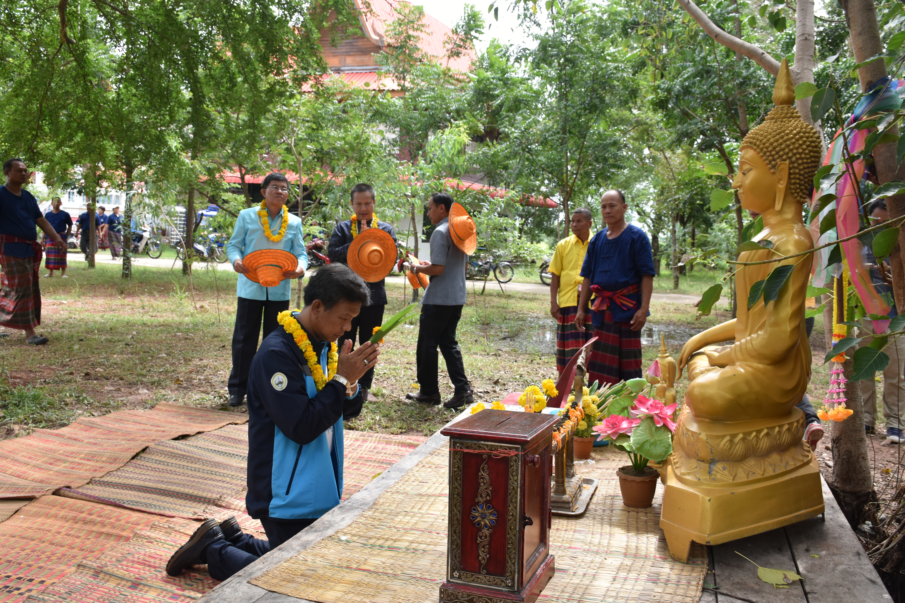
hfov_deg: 57.2
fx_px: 830
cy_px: 302
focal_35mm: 33
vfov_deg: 40.0
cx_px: 452
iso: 400
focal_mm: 22
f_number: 8
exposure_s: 1/250
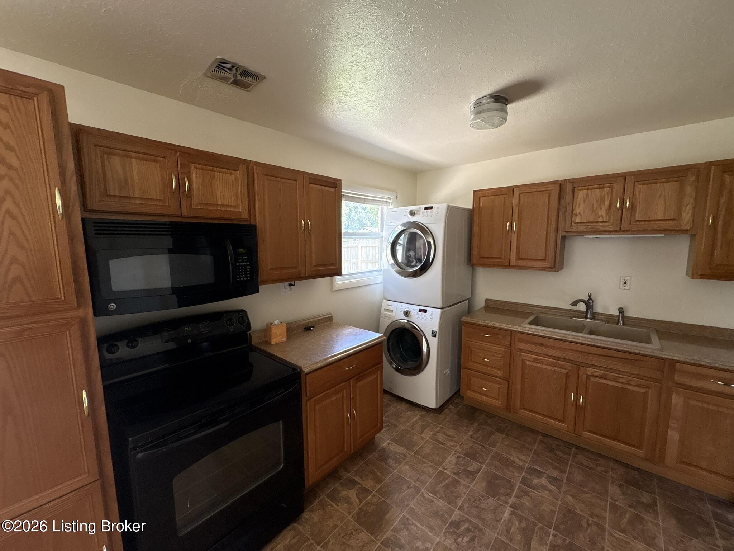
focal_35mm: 14
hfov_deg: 102.1
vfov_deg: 85.7
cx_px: 367
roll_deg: +0.6
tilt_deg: -6.6
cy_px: 276
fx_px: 297
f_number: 2.2
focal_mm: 2.22
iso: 250
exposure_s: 1/93
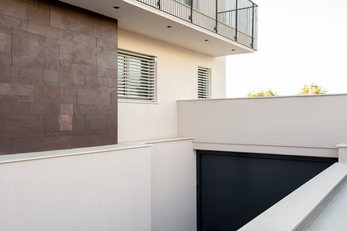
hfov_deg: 54.5
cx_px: 174
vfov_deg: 37.8
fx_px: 337
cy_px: 116
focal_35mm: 35
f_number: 4
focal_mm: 35
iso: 800
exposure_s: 1/500
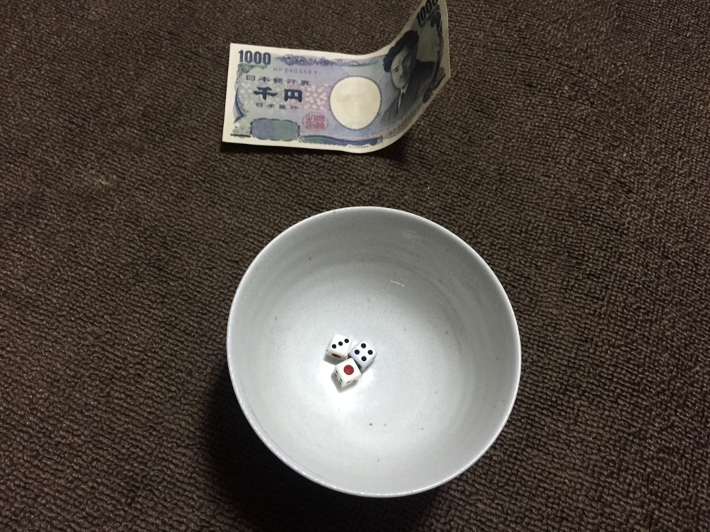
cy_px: 266
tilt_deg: -62.9
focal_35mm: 29
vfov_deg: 48.2
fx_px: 595
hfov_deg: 61.7
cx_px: 355
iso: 250
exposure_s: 1/24
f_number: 2.2
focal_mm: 4.15
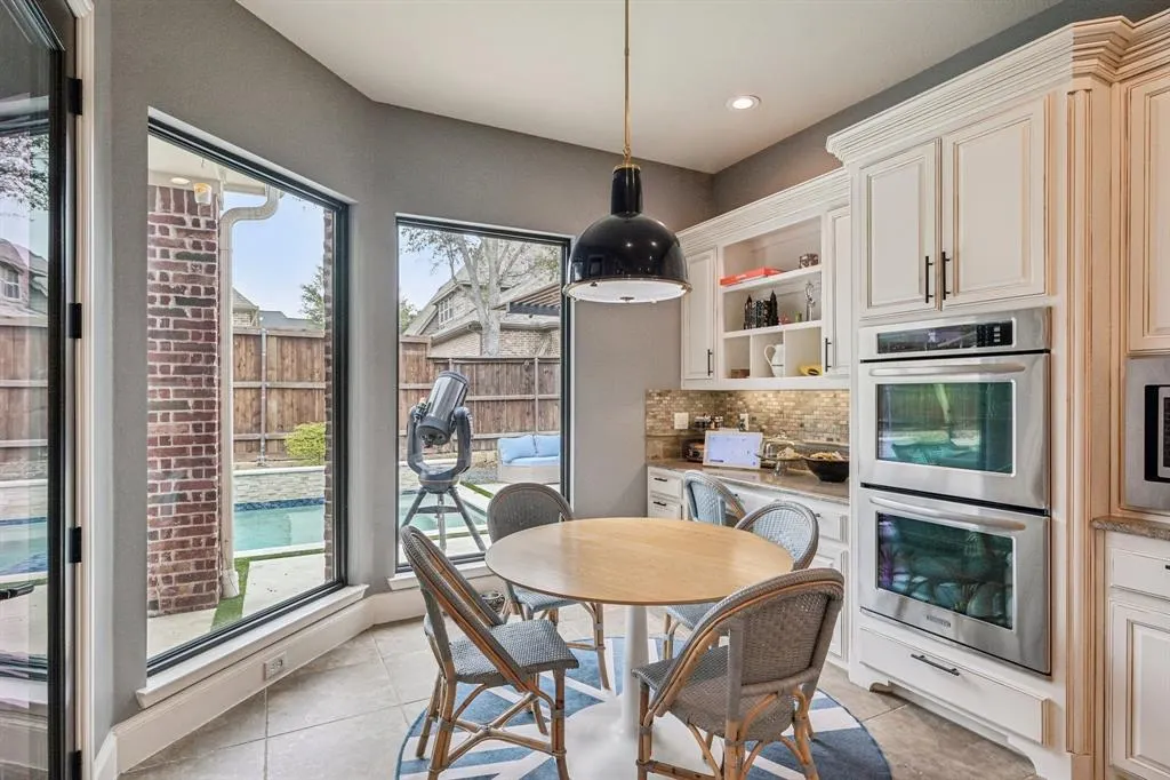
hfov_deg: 90.0
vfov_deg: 67.3
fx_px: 585
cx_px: 585
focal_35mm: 18
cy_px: 390
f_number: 8
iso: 400
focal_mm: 18
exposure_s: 1/125
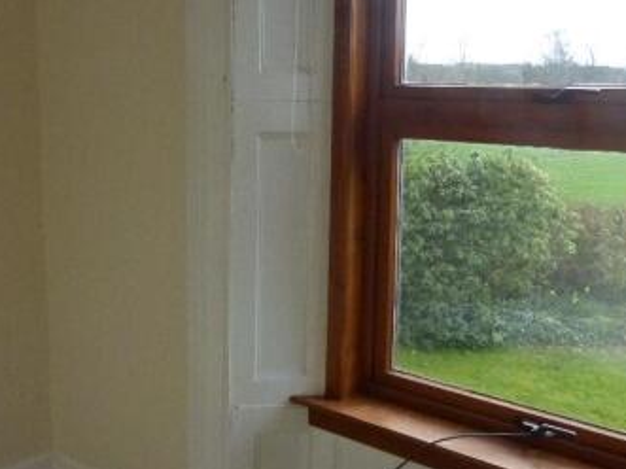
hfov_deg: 42.7
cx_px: 237
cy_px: 200
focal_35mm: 44
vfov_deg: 32.8
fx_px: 795
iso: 800
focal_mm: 4.5
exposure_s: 1/800
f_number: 4
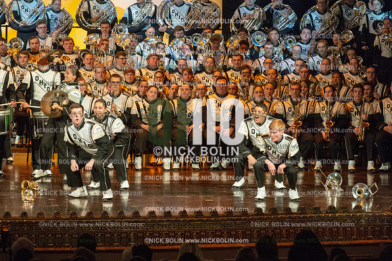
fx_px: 2285
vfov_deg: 6.5
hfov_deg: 9.8
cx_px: 196
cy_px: 130
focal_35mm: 210
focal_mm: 210
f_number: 5.6
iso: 8000
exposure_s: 1/320
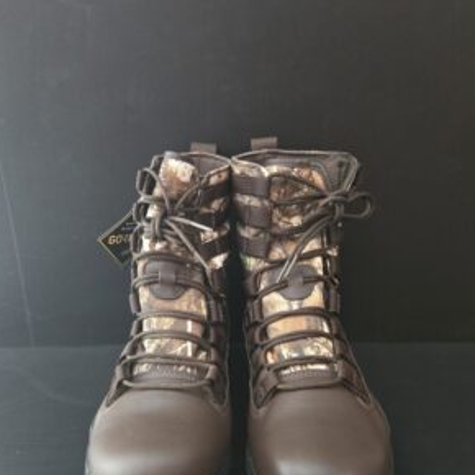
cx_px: 236
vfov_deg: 56.6
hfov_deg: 57.3
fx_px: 435
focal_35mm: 28
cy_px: 298
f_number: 1.8
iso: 1250
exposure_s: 1/40
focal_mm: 5.4
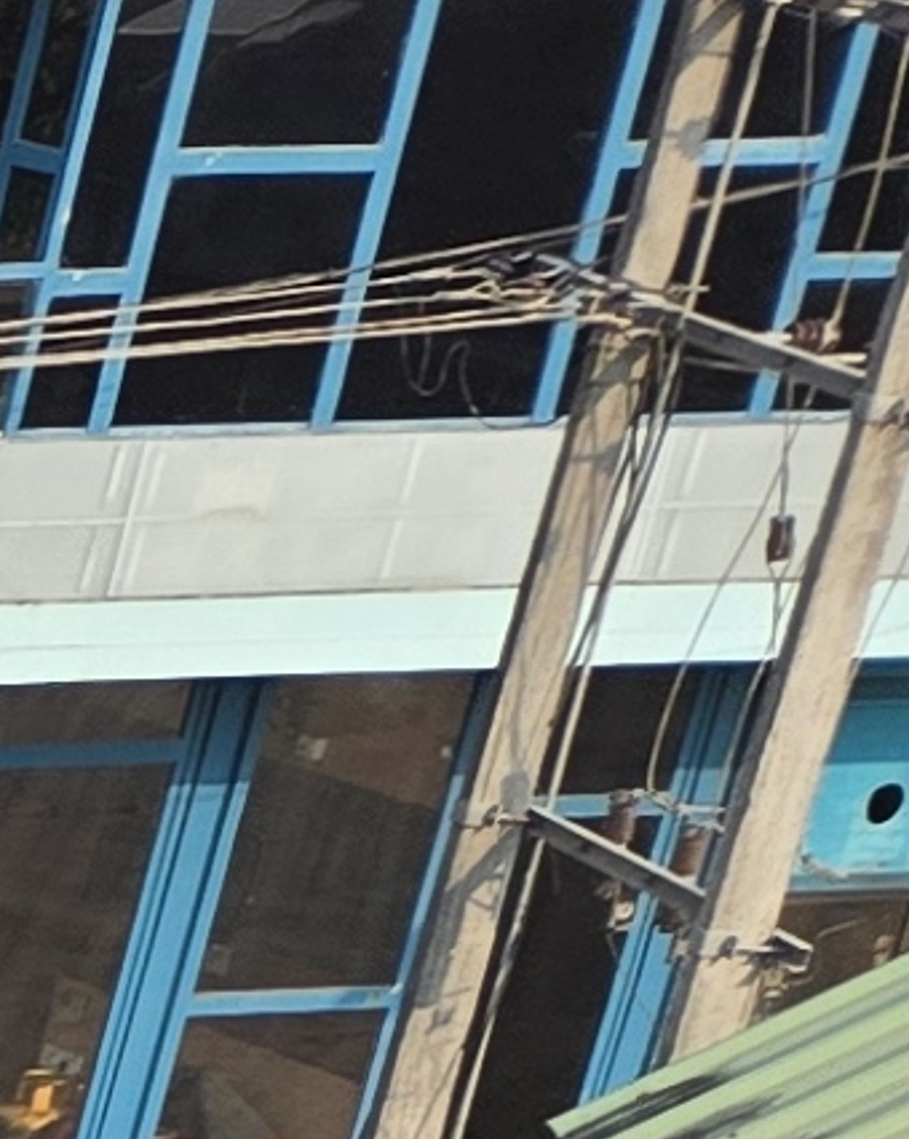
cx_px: -3647
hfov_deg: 5.5
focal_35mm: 211
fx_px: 7106
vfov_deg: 8.2
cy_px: 3077
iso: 25
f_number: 1.8
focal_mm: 5.4
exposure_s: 1/769
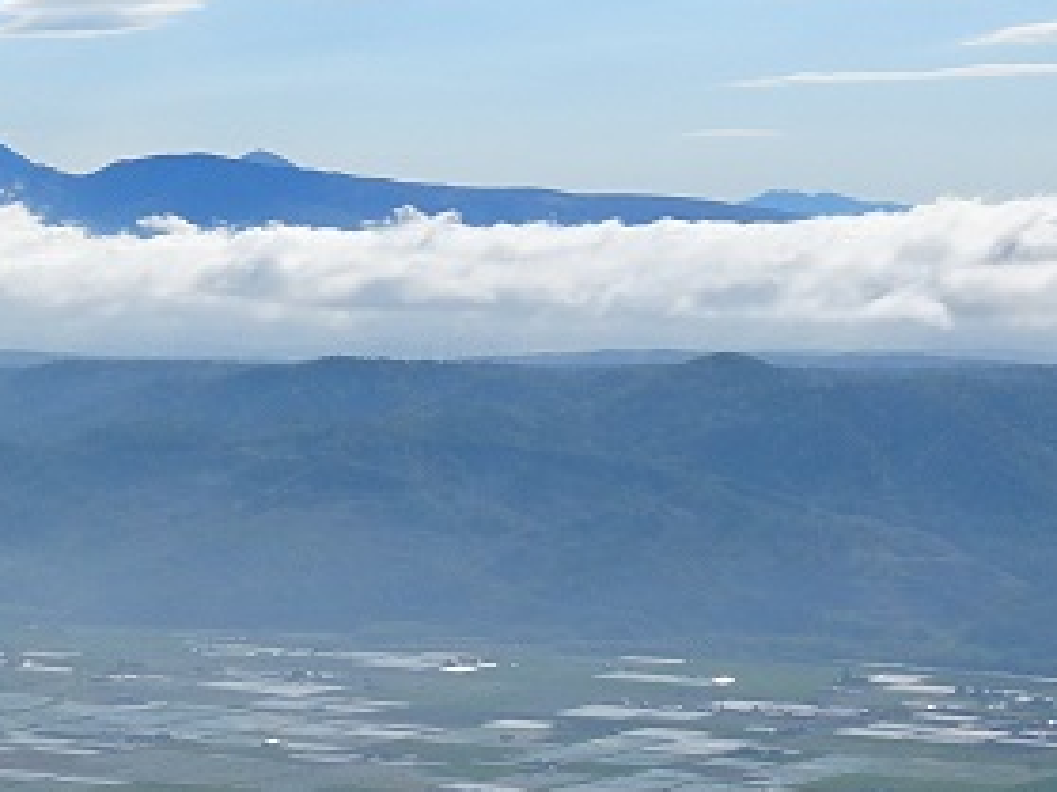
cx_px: -530
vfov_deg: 12.2
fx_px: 3693
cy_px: 235
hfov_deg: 15.1
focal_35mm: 121
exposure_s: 1/1250
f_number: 4
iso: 80
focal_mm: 6.37
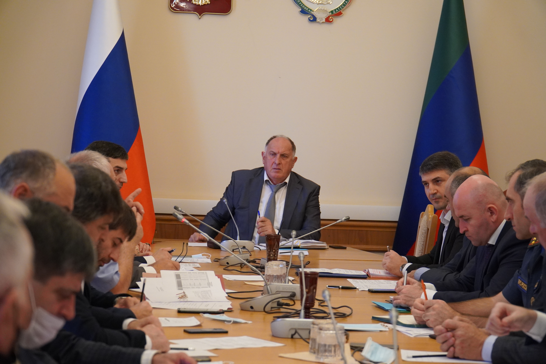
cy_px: 182
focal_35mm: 88
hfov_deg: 23.0
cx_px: 273
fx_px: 1342
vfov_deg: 15.4
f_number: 4
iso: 2000
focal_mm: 59
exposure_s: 1/160
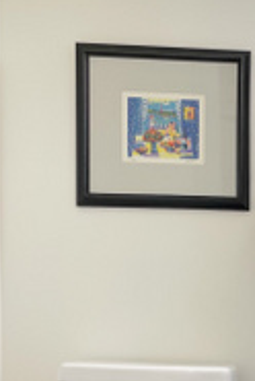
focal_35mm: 70
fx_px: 741
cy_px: 367
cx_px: 362
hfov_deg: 17.8
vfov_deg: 27.4
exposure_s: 1/60
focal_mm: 4.2
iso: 32
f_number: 1.6
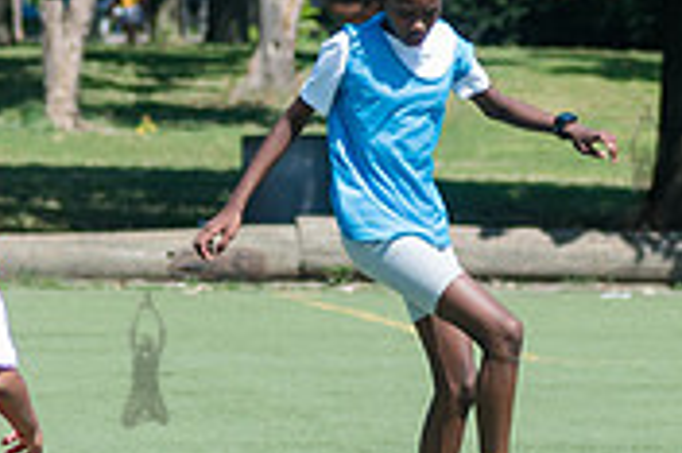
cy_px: 326
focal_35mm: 542
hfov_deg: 3.8
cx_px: 323
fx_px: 10258
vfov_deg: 2.5
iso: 200
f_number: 4
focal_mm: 100
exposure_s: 1/1250
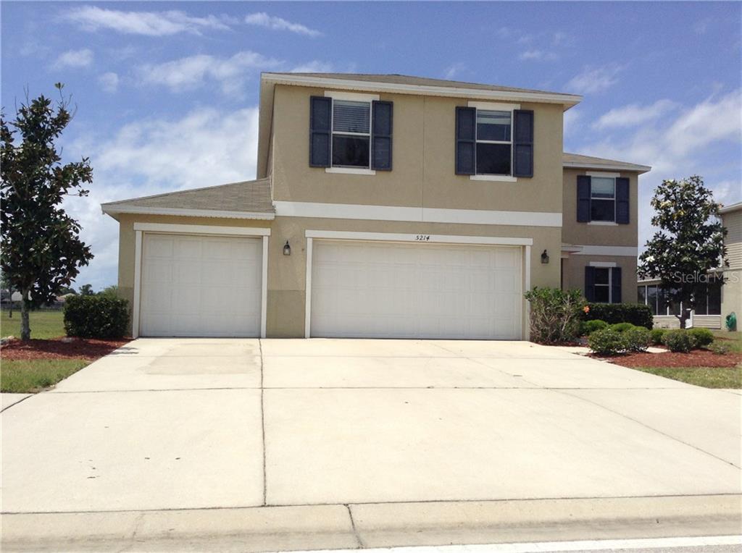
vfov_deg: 42.8
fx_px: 706
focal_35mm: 33
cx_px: 371
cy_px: 276
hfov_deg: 55.4
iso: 25
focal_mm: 3.3
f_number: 2.4
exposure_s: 1/2227
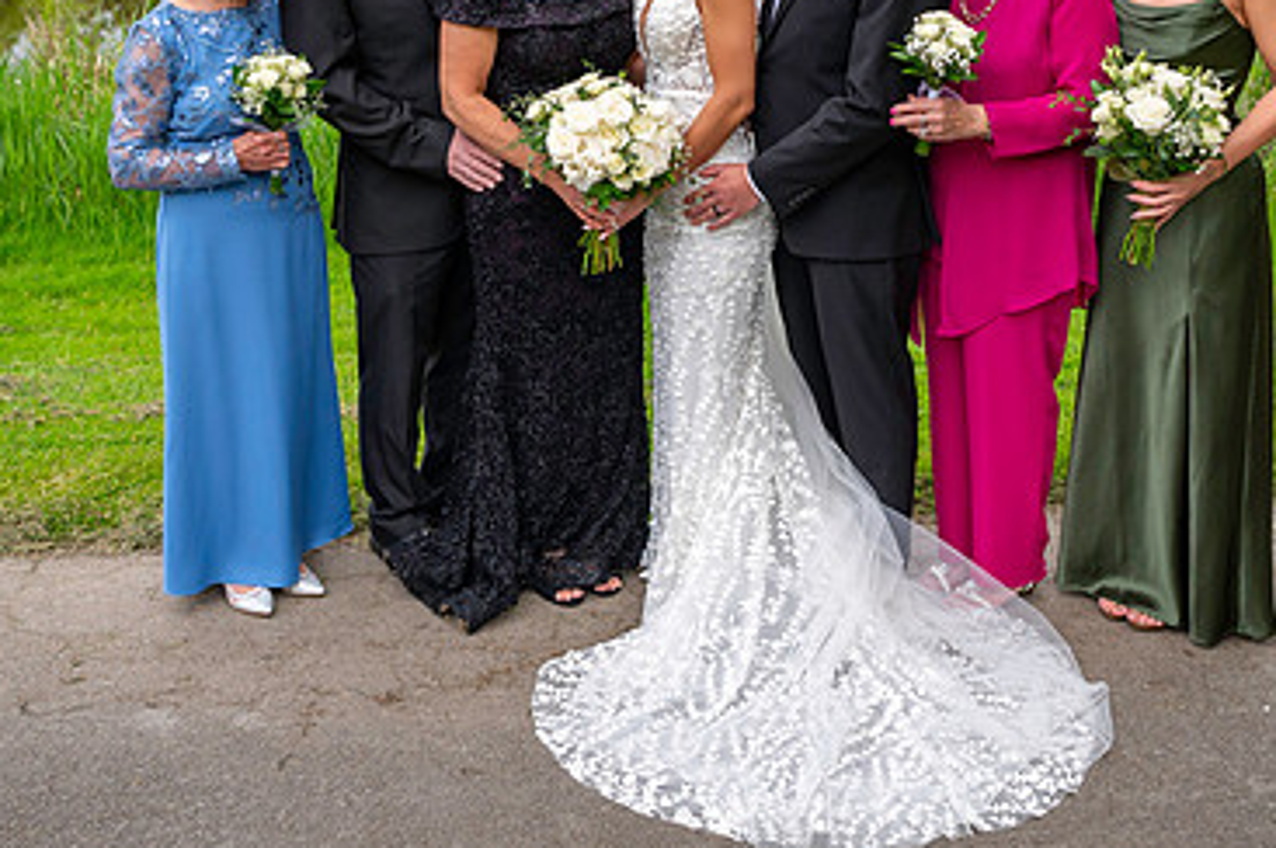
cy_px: 186
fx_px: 1771
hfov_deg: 39.6
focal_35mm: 50
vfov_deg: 26.5
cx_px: 705
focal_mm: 28
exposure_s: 1/3200
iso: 640
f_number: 3.2
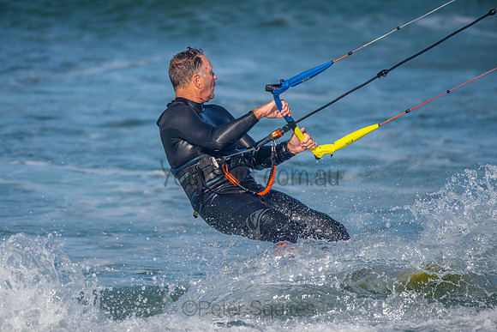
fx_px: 8126
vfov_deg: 2.3
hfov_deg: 3.5
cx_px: 192
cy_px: 128
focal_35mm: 588
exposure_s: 1/640
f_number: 5.6
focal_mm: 480
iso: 31
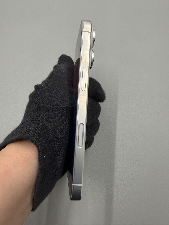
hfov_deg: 56.8
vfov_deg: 71.6
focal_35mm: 24
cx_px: 84
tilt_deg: -76.9
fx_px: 156
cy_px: 112
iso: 200
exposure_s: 1/60
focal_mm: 2.22
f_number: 2.2
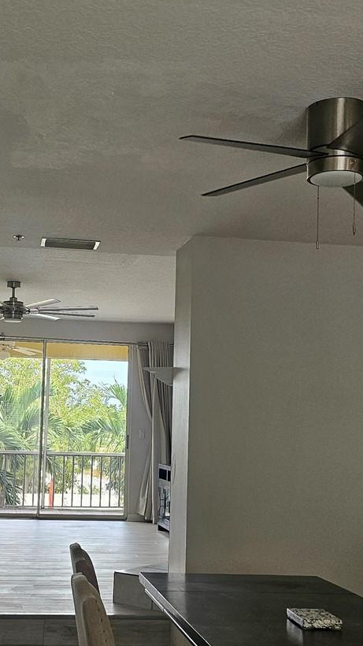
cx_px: 94
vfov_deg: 40.6
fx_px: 873
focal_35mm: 51
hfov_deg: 23.3
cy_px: 340
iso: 125
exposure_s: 1/120
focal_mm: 5
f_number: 1.8
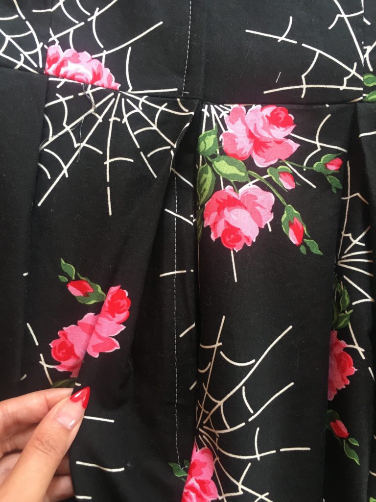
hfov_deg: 48.2
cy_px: 251
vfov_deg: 61.7
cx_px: 188
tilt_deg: -85.4
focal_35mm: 29
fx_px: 420
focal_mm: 4.15
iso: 64
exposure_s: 1/30
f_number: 2.2
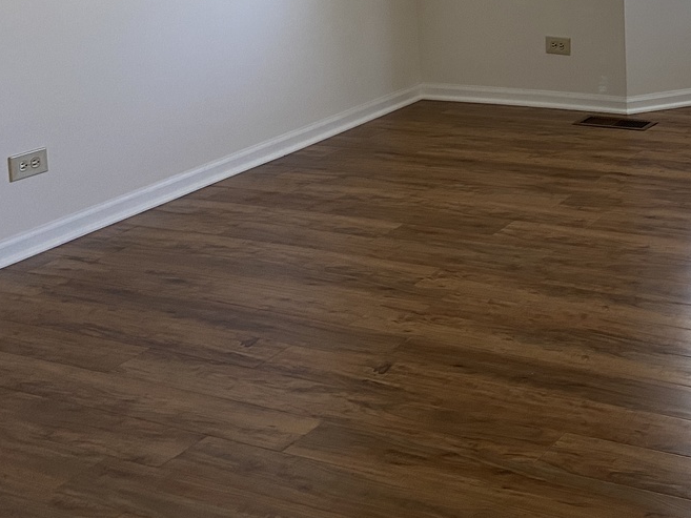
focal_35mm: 57
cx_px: 745
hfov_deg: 30.5
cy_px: -37
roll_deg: +1.6
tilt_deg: -8.0
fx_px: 1138
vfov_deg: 24.2
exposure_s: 1/60
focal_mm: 4.25
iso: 100
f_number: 1.8
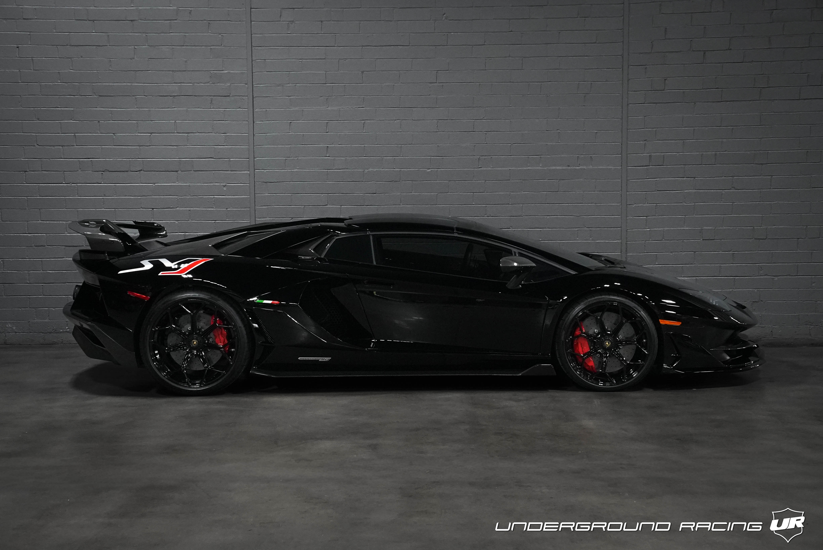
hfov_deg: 31.4
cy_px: 275
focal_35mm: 64
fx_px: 1464
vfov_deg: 21.3
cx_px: 412
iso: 12800
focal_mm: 64
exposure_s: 1/160
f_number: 5
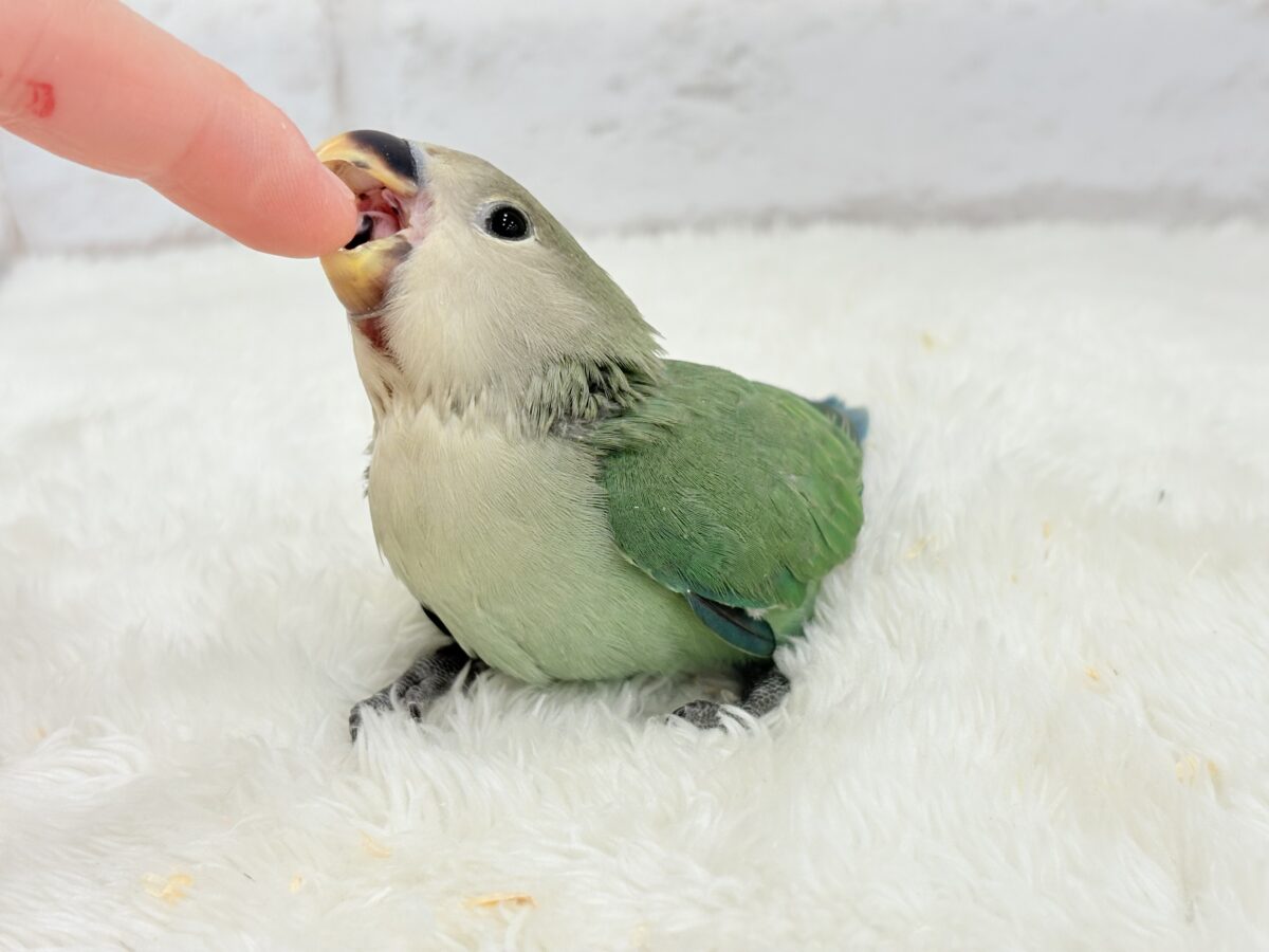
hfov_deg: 36.8
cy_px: 476
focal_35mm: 52
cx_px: 634
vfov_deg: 28.0
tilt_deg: -21.9
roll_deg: +2.6
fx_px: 1906
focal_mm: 5.96
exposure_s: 1/100
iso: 64
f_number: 1.6
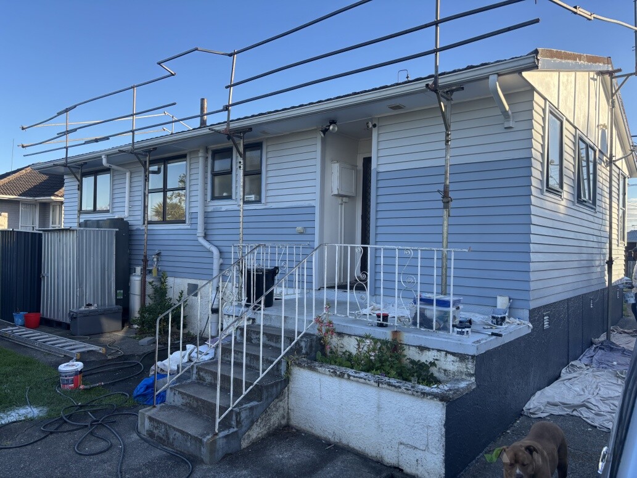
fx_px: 479
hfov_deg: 67.3
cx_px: 318
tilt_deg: +2.6
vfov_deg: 53.1
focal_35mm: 26
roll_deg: -1.6
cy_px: 239
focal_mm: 5.96
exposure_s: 1/781
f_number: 1.6
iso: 50
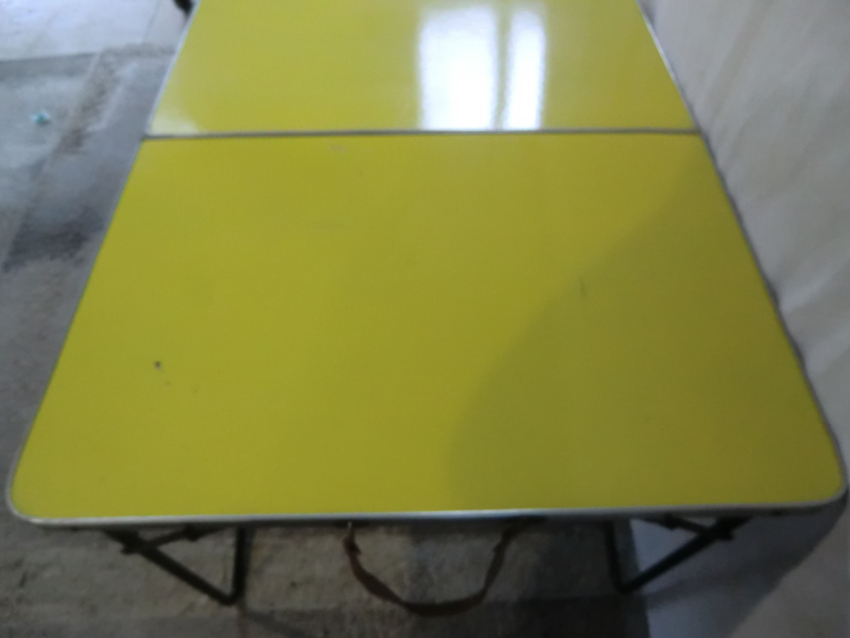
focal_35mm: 24
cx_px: 425
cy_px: 319
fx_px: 589
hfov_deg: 71.6
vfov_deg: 56.8
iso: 800
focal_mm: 4.3
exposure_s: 1/30
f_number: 3.2
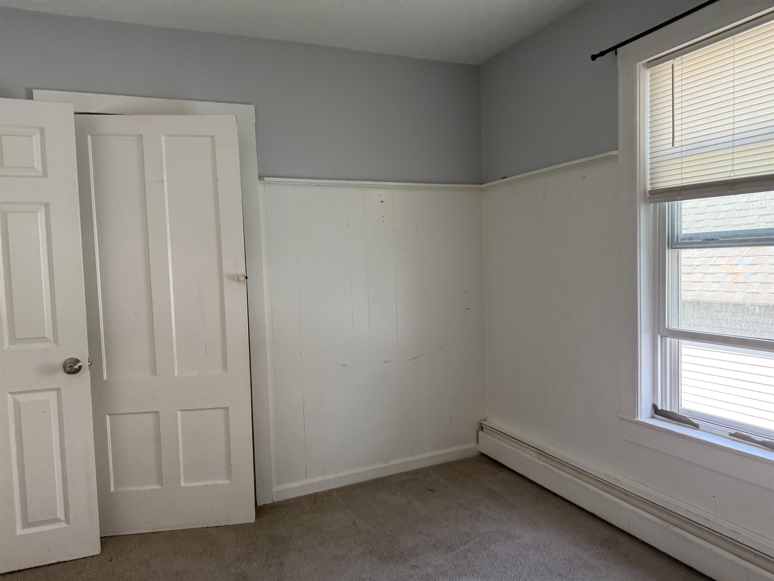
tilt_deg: -1.3
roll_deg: +1.6
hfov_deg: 71.6
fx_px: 537
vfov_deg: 56.8
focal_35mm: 24
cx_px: 387
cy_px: 290
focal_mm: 6.76
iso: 160
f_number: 1.78
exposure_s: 1/121
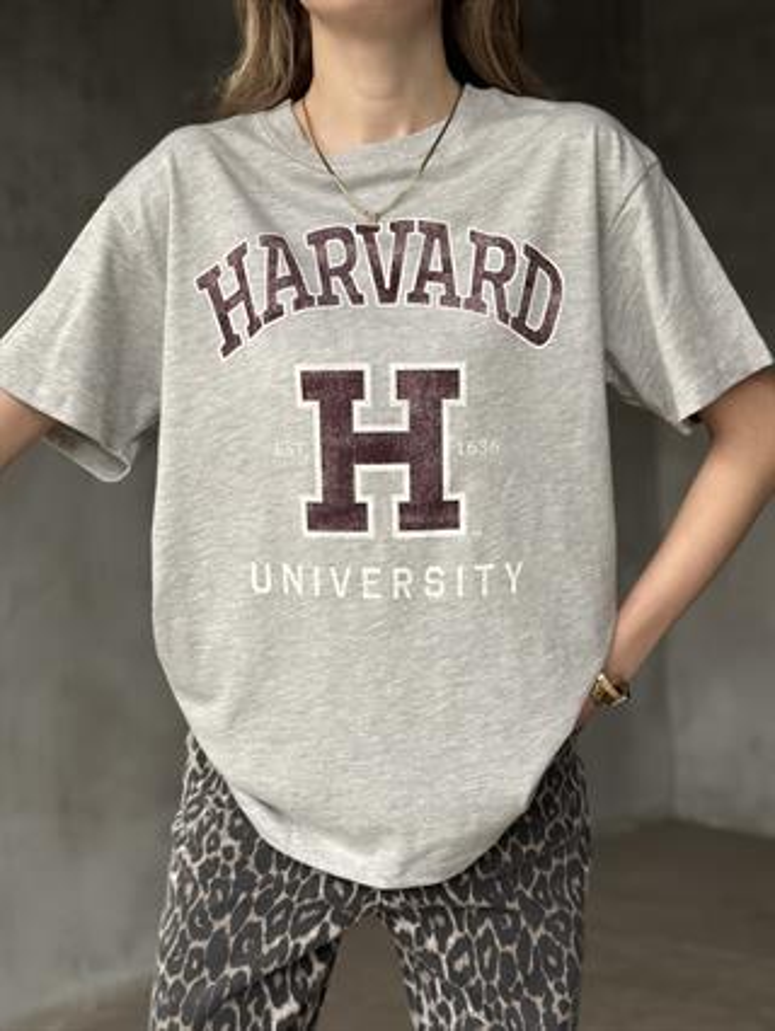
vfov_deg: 39.6
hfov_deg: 30.3
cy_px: 516
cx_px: 388
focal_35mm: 48
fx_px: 1431
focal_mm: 6.86
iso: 200
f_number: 1.78
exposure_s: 1/60
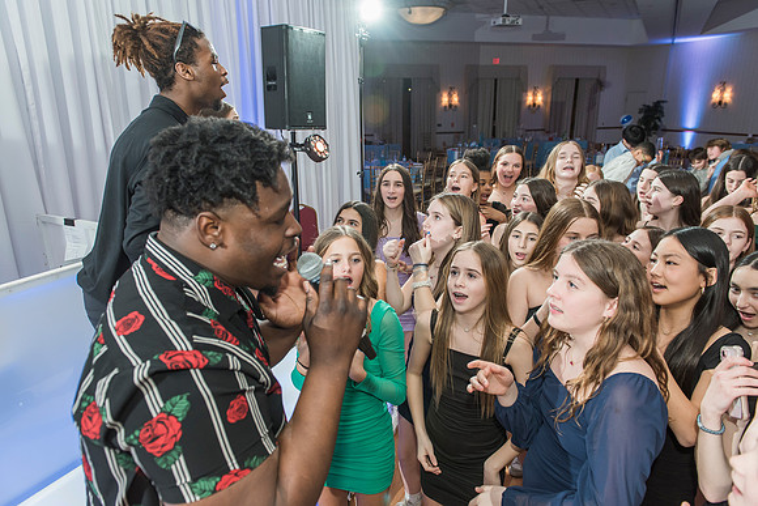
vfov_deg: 53.2
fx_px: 505
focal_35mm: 24
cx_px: 379
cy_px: 253
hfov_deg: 73.7
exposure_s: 1/100
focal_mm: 24
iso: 1000
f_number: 4
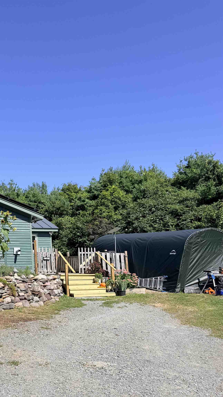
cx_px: -41
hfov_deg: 29.3
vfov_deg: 56.6
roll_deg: +0.9
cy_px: 198
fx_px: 368
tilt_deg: +10.1
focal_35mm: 35
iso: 80
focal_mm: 6.76
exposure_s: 1/4167
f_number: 1.78
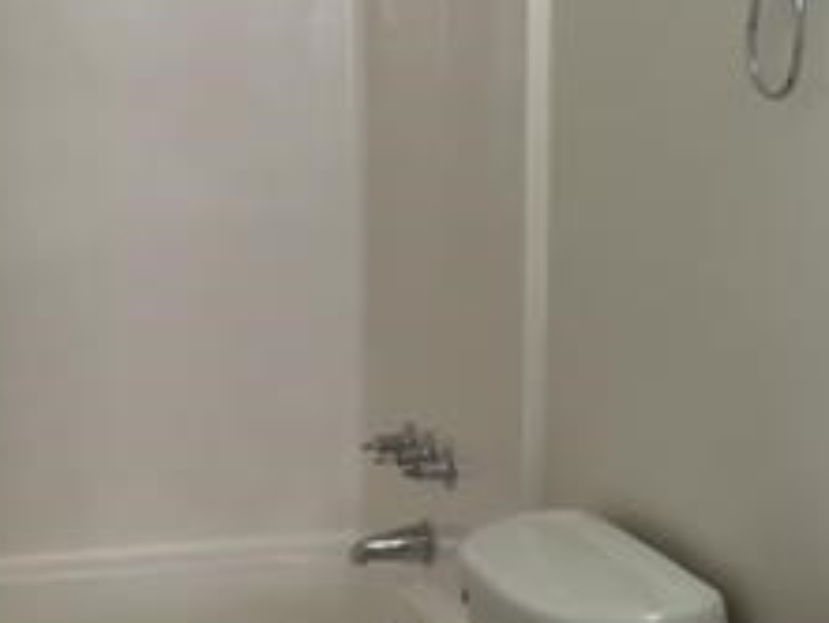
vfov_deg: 17.6
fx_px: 2013
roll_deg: +1.1
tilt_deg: -7.8
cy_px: 319
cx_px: 248
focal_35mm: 84
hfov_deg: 23.1
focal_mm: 4.15
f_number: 2.2
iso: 32
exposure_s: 1/40
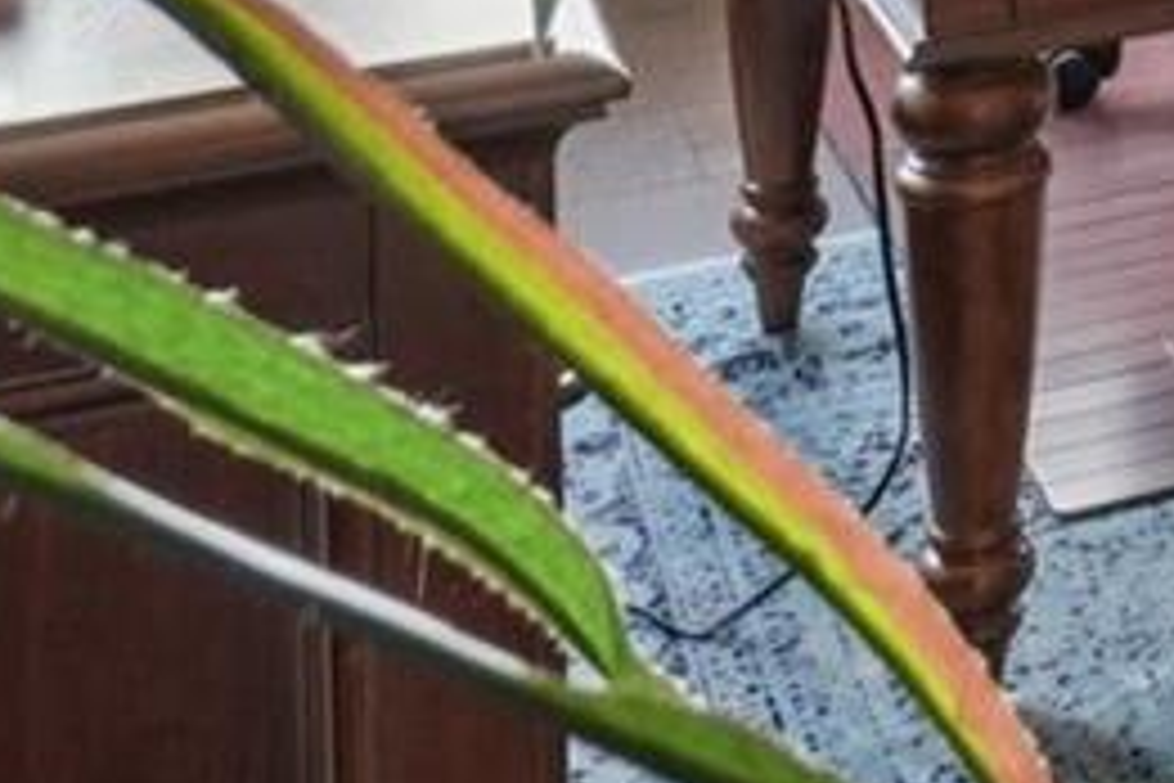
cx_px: 2168
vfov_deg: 11.3
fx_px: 3296
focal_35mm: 101
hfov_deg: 16.6
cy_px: -1098
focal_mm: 11
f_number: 8
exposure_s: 1/50
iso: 400
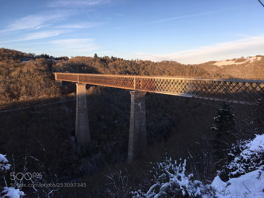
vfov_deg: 48.2
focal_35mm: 29
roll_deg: -2.1
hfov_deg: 61.7
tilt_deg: -6.7
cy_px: 99
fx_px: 221
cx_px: 132
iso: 25
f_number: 2.2
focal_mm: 4.15
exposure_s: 1/509
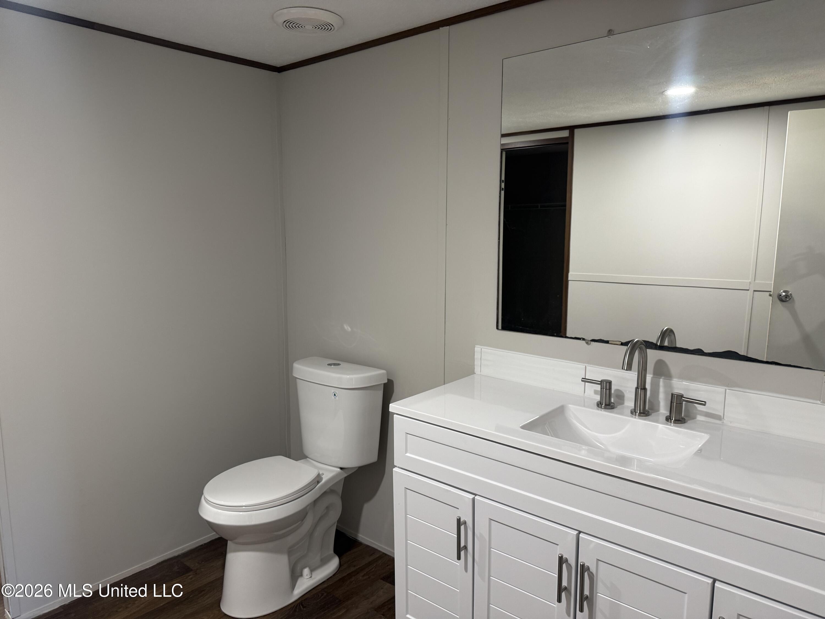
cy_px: 310
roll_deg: +0.1
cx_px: 412
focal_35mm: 24
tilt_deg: -8.4
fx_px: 572
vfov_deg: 56.8
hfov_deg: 71.6
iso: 200
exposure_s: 1/60
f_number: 1.78
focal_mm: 6.76
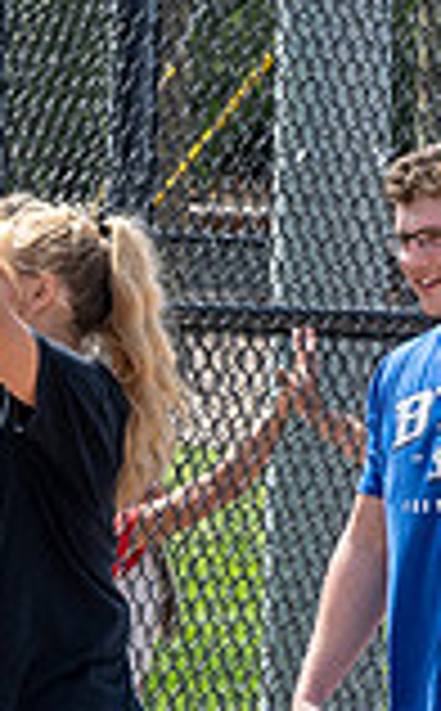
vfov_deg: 4.0
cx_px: -74
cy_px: 349
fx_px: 10151
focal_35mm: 525
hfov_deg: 2.5
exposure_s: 1/2000
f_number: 4
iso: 160
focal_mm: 70
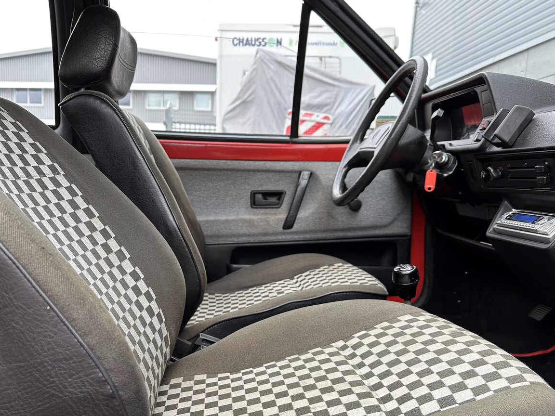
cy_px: 264
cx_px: 234
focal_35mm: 32
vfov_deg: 43.8
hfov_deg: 56.5
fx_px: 513
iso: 64
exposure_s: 1/121
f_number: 1.78
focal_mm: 6.86
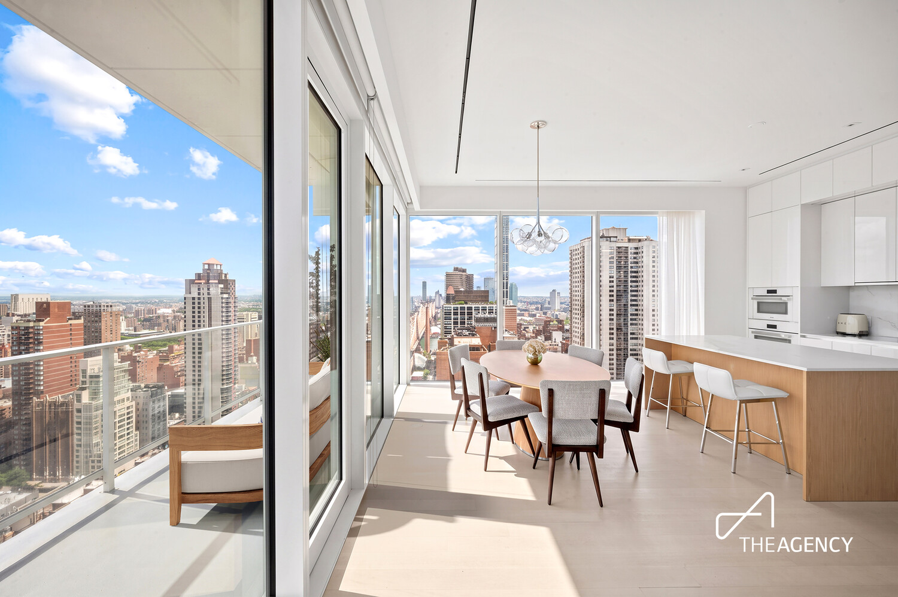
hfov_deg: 104.3
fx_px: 349
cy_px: 298
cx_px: 449
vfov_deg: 81.1
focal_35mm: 14
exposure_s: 1/13
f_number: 18
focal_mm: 14
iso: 250
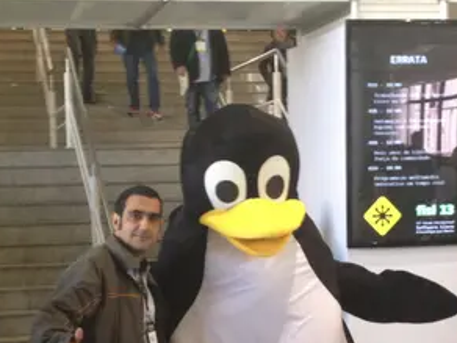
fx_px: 1267
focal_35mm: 96
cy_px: 268
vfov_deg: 15.3
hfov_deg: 20.4
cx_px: 239
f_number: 2.4
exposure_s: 1/20
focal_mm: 4.28
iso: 125
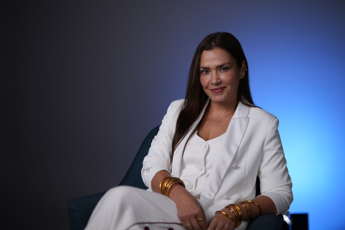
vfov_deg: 16.1
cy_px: 115
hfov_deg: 23.9
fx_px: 815
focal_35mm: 85
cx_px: 172
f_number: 1.6
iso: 100
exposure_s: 1/160
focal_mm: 85
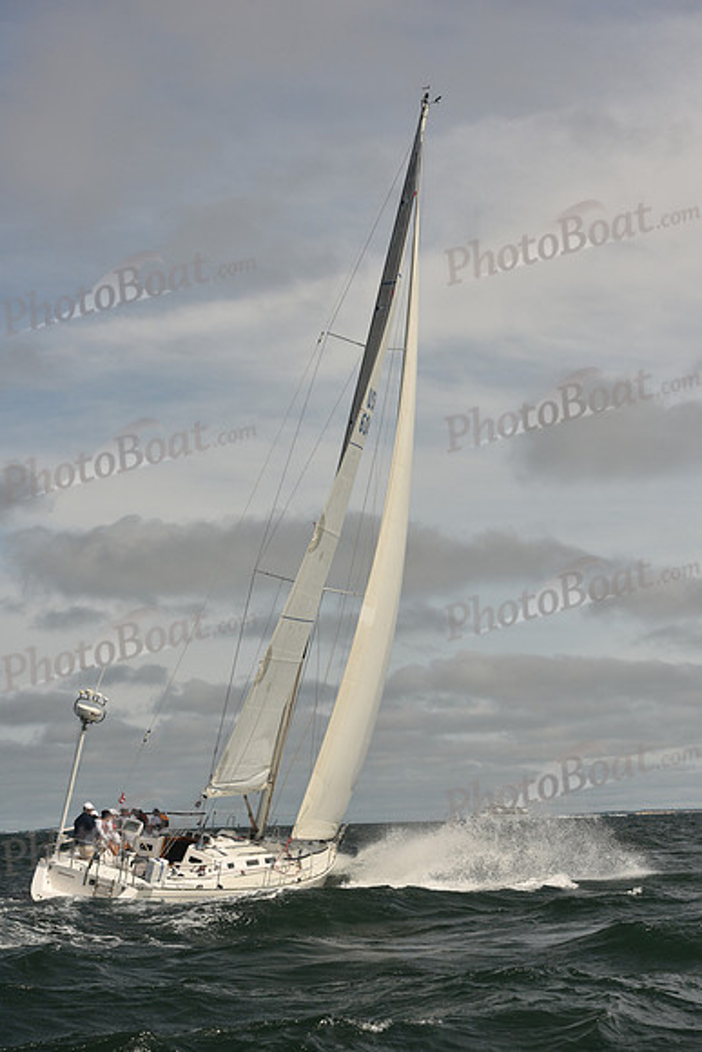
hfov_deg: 19.5
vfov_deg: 28.8
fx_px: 2046
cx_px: 351
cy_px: 526
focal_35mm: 70
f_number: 8
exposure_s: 1/1000
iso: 320
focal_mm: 70
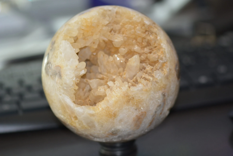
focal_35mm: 158
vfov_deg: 8.7
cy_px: 78
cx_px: 116
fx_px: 1020
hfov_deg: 13.0
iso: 400
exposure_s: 1/60
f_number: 3.2
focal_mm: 105
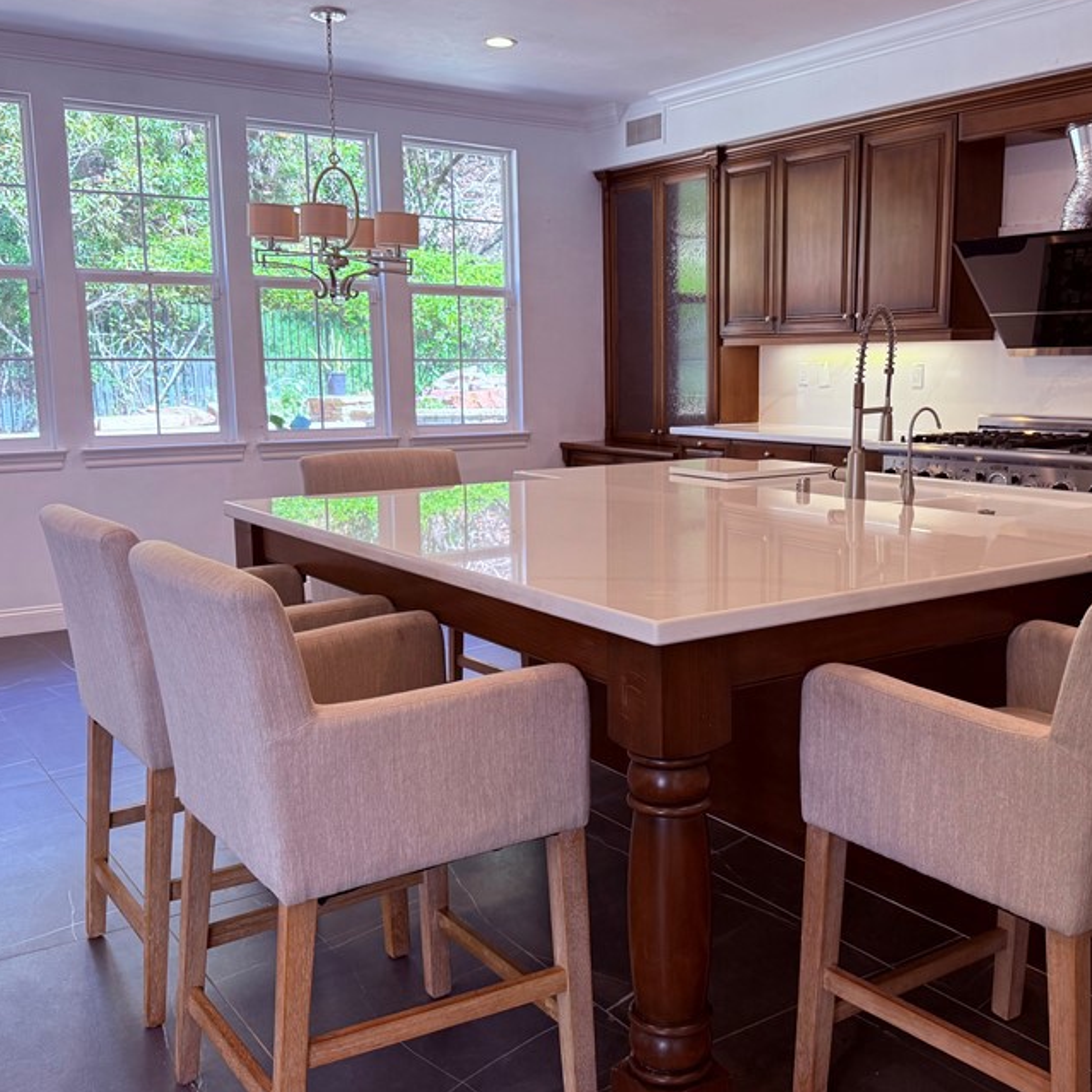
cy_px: 549
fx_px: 1213
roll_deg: +0.1
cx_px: 646
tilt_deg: -8.4
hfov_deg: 48.2
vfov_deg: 48.5
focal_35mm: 34
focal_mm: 6.76
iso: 160
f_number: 1.78
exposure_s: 1/120
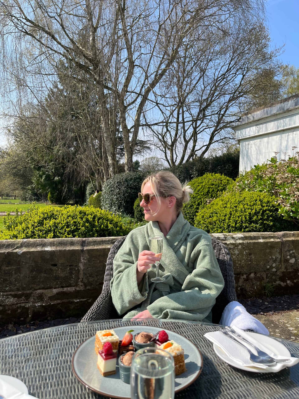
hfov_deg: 53.1
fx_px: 299
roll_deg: -0.7
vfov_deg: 67.3
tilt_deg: -2.7
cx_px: 150
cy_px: 200
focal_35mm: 26
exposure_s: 1/2222
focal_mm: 5.1
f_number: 1.6
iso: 50
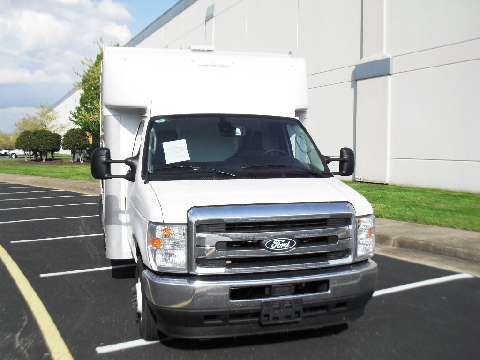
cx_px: 240
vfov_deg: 40.7
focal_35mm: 35
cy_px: 180
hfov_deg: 52.6
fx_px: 485
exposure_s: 1/250
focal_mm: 6.3
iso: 100
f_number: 8.4
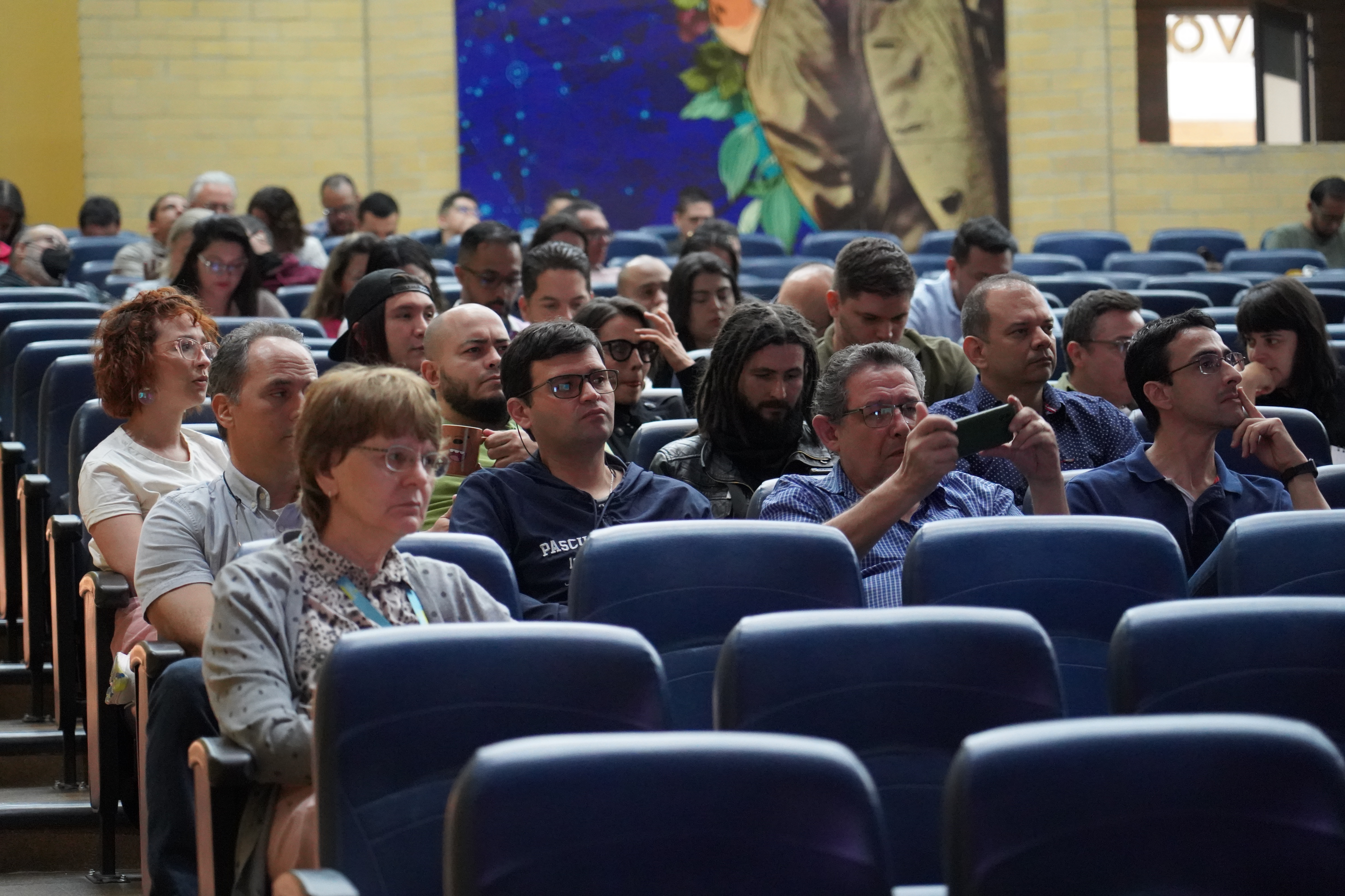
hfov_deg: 19.5
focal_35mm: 105
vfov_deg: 13.0
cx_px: 672
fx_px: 3923
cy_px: 448
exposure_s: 1/100
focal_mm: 105
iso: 12800
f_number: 4
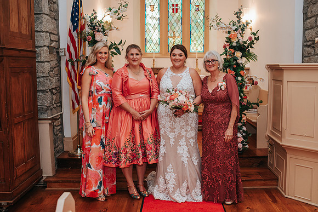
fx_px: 348
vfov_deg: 33.9
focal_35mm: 39
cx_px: 174
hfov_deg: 49.0
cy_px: 102
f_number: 3.2
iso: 1000
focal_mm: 35
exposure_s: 1/200
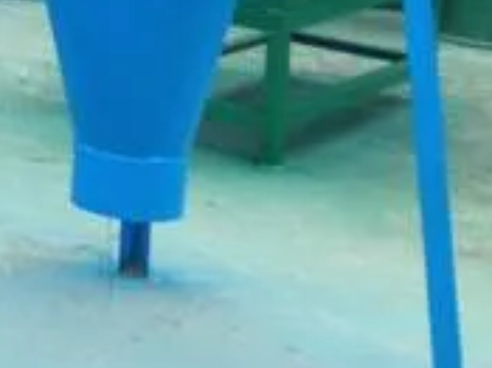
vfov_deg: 9.7
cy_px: -334
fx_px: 2045
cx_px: -408
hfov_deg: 12.5
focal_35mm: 144
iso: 64
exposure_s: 1/60
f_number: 2.4
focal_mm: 4.28
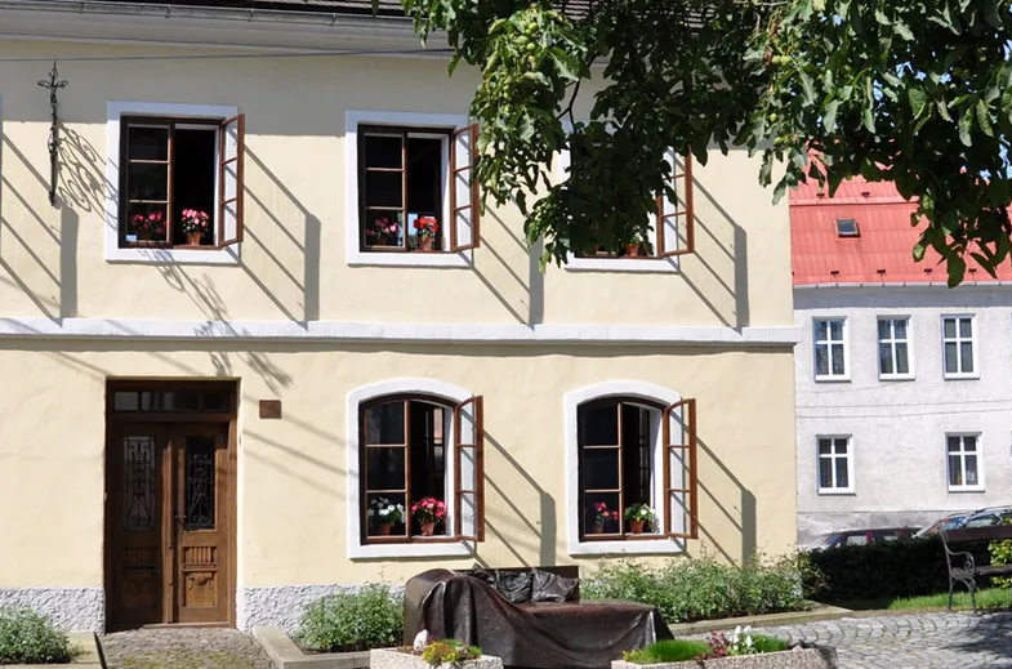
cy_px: 253
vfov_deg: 25.8
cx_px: 365
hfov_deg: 38.0
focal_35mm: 52
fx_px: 1458
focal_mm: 18
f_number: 6.3
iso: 400
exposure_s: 1/1600
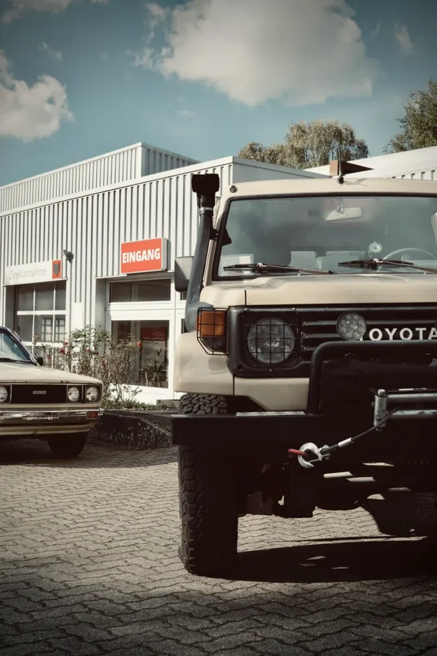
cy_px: 328
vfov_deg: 43.6
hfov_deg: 29.9
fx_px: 819
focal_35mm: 45
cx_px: 218
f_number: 8
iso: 320
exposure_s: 1/250
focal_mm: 30
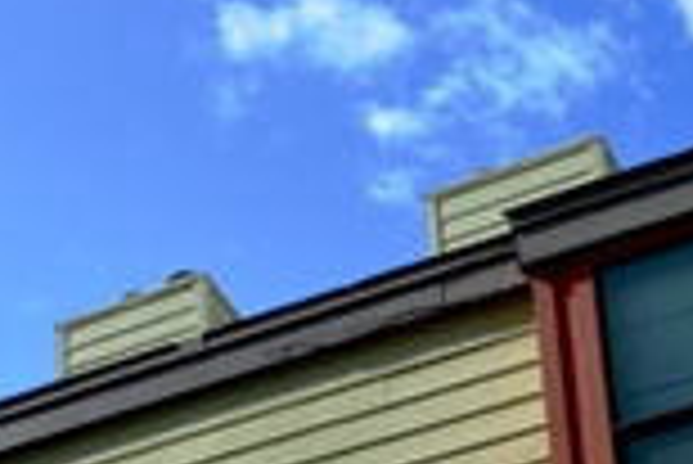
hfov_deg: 17.1
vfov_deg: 11.2
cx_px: -234
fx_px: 2158
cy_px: 903
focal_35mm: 112
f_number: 8
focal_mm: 18
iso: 100
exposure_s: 1/250
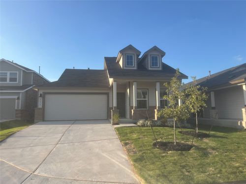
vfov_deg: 53.1
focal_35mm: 26
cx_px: 123
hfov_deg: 67.3
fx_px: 185
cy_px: 92
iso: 50
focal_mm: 5.7
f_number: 1.5
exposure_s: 1/2571
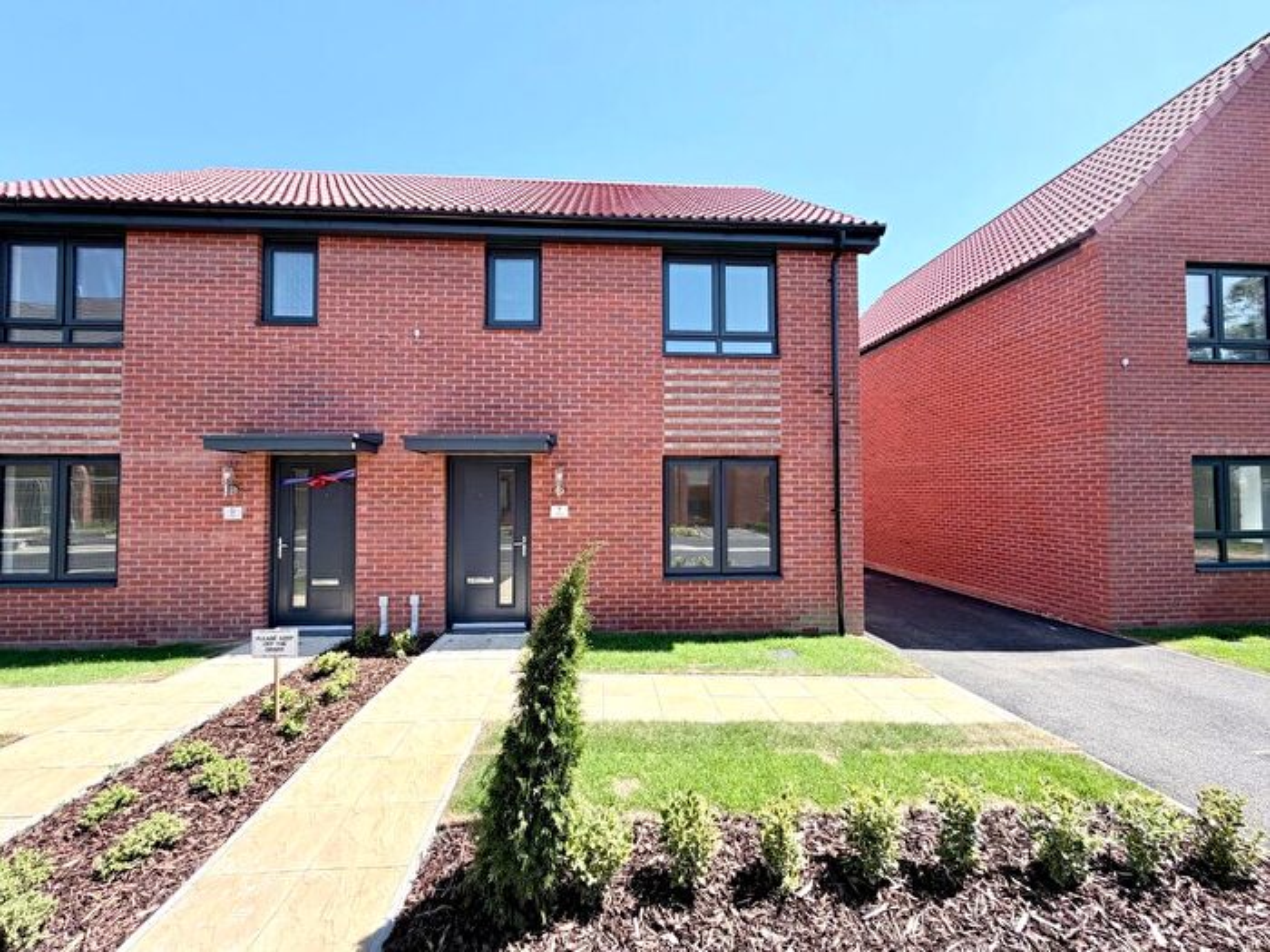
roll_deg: +0.7
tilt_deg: +1.9
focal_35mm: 14
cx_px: 635
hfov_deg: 102.1
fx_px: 514
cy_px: 476
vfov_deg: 85.7
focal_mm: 2.22
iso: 40
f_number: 2.2
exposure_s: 1/672
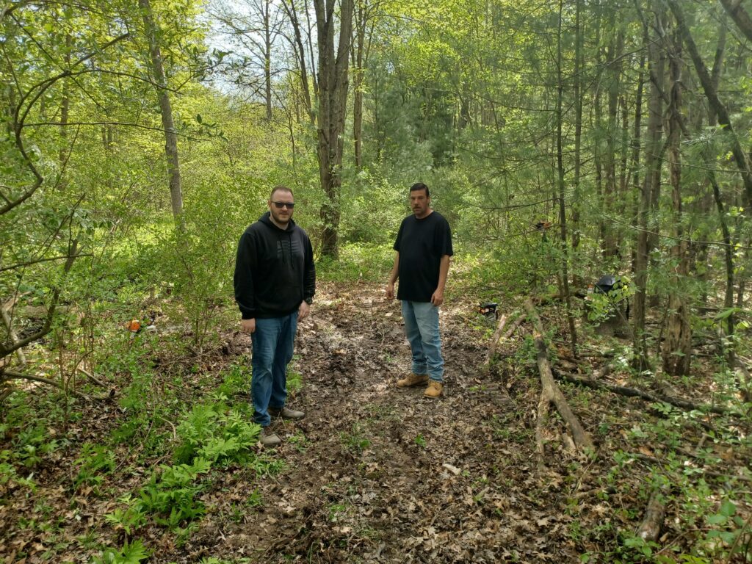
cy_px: 282
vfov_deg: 54.9
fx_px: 543
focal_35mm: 25
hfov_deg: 69.4
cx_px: 376
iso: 32
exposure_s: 1/100
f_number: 1.8
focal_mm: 4.6
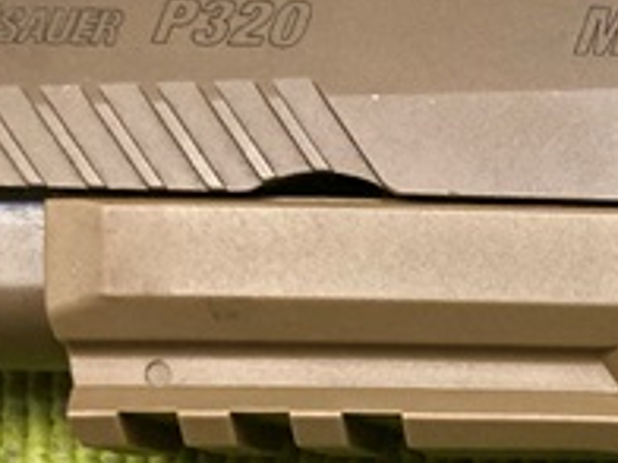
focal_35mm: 114
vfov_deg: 12.4
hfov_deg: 15.9
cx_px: 918
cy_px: 671
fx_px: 2035
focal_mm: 3.99
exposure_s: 1/50
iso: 320
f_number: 1.8
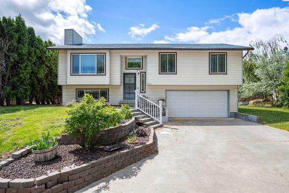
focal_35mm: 20
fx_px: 156
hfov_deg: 85.4
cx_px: 144
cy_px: 96
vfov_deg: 63.2
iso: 400
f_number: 10
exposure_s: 1/100
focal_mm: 19.5
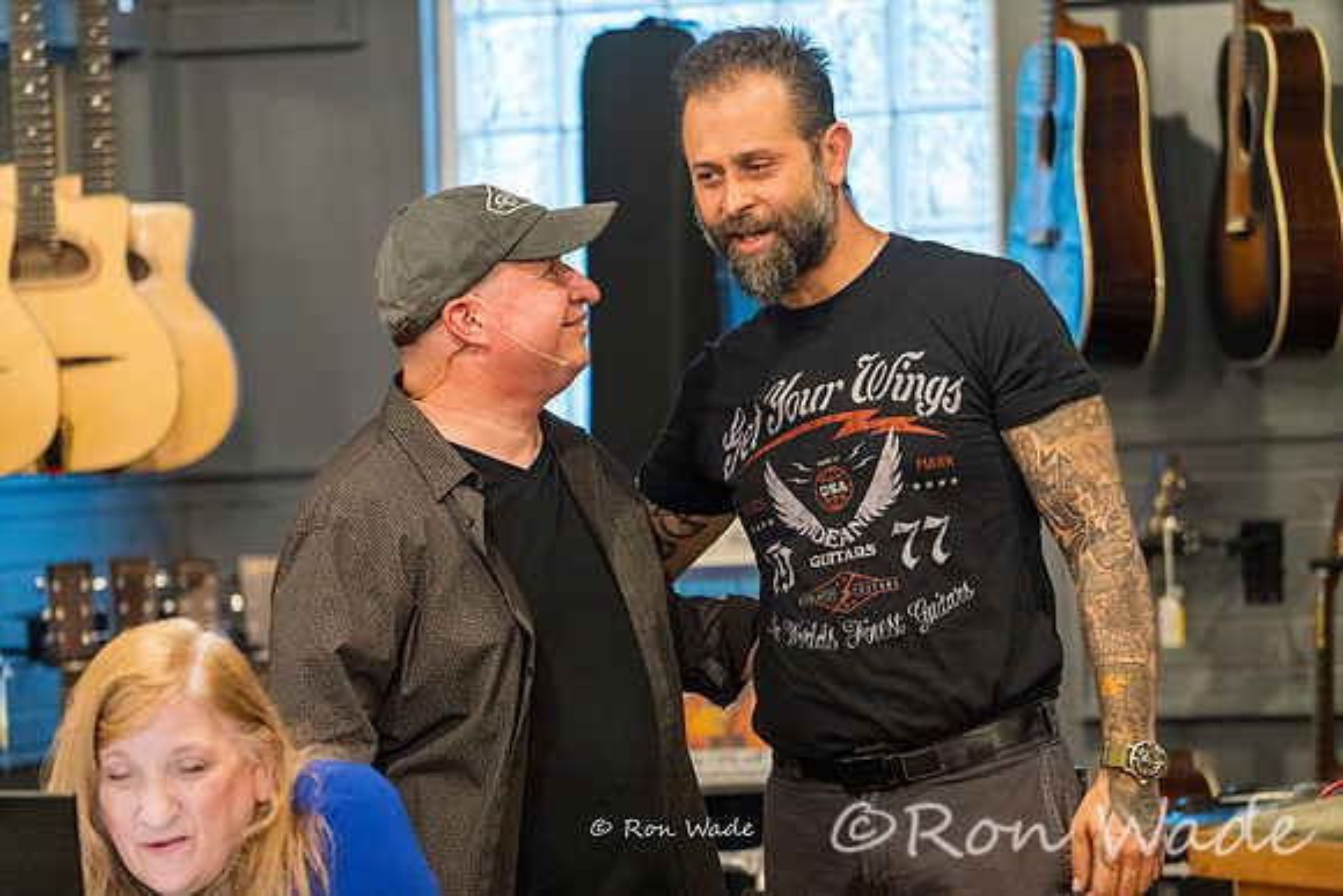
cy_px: 448
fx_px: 6604
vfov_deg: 7.8
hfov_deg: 11.6
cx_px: 672
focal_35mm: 177
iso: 8000
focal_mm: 177
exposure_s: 1/200
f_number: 4
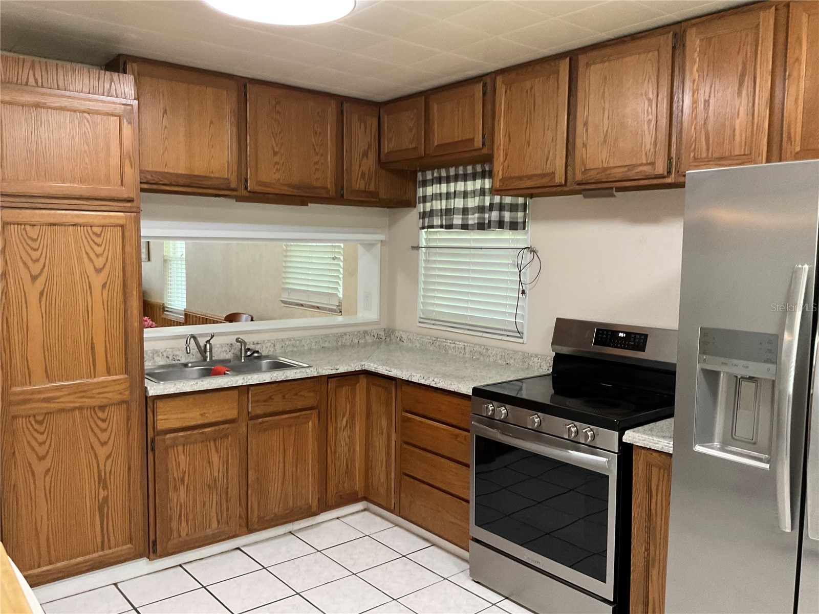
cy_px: 307
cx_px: 410
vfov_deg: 48.2
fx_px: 686
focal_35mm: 29
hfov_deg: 61.7
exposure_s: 1/60
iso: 200
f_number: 1.8
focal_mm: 3
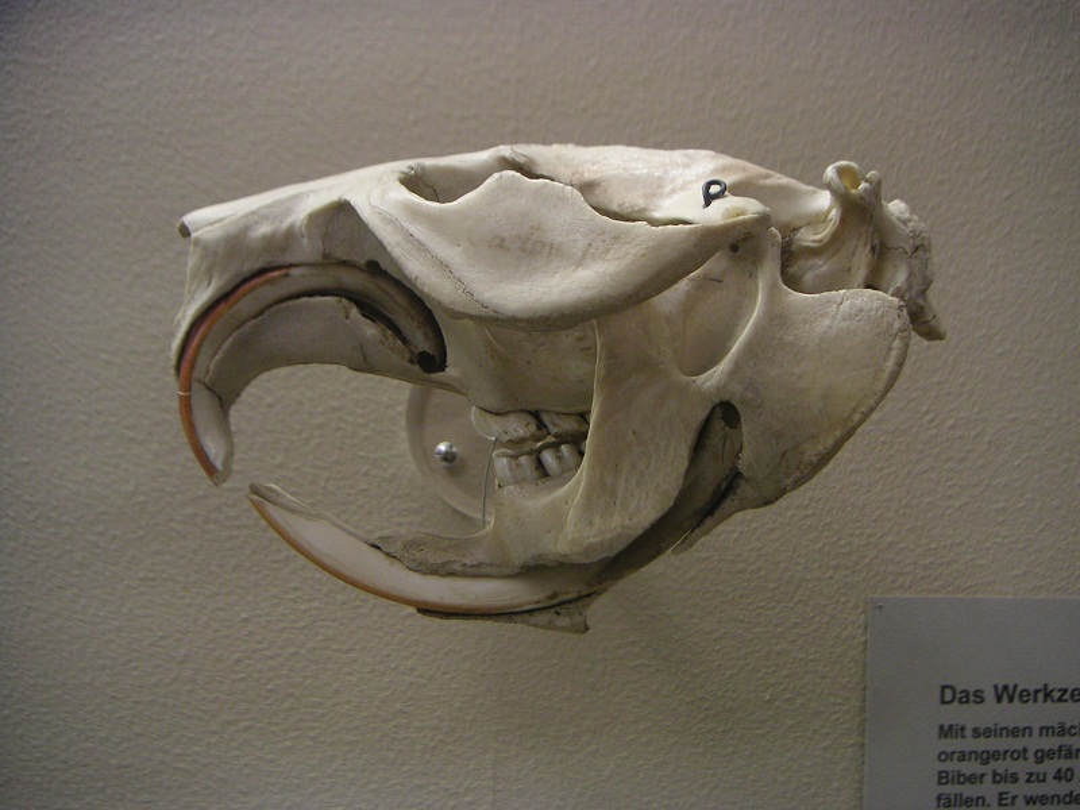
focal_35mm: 38
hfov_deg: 49.0
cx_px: 540
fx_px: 1186
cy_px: 405
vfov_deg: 37.7
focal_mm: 6
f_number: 2.8
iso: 100
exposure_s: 1/20
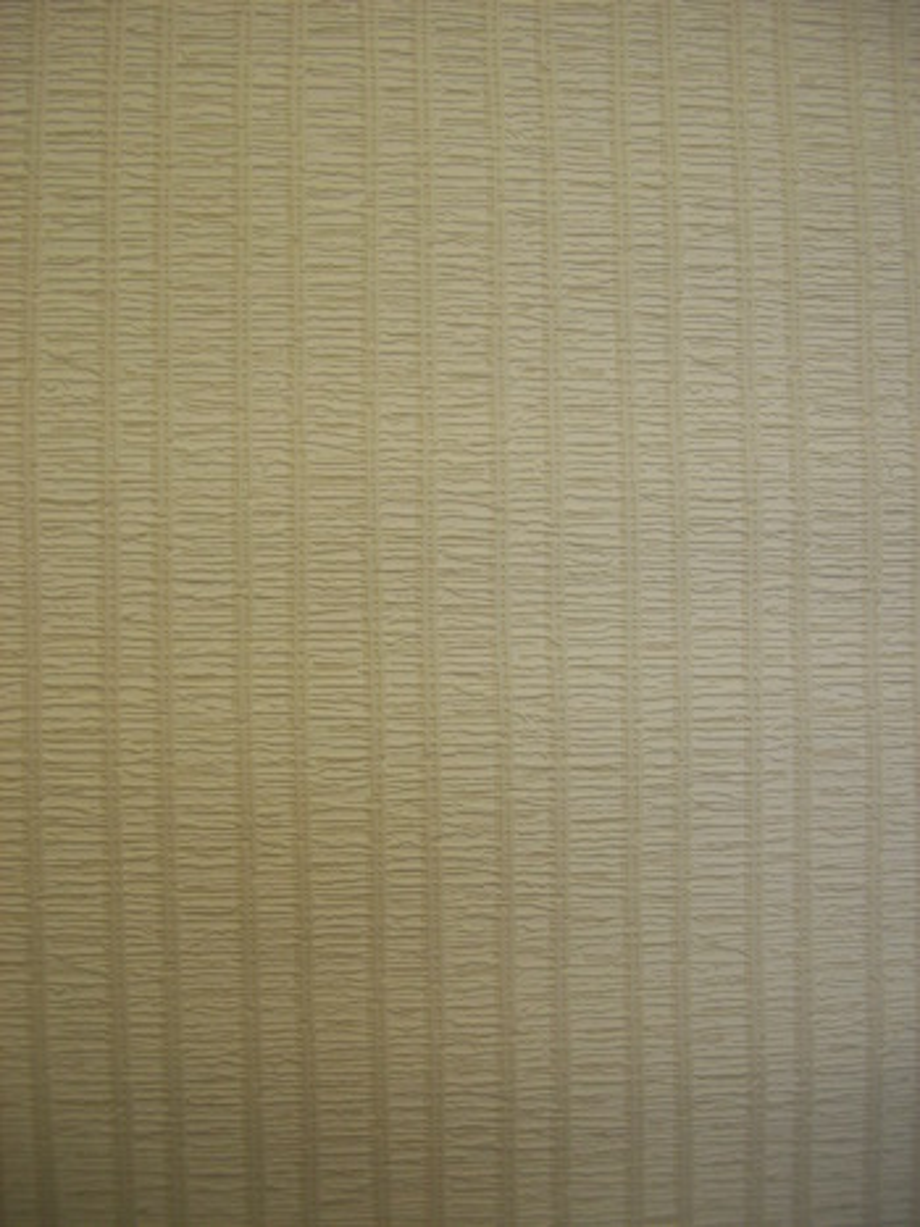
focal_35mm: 34
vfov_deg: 54.0
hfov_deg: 41.8
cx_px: 460
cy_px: 614
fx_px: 1205
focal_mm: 5.7
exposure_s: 1/30
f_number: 2.9
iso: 80
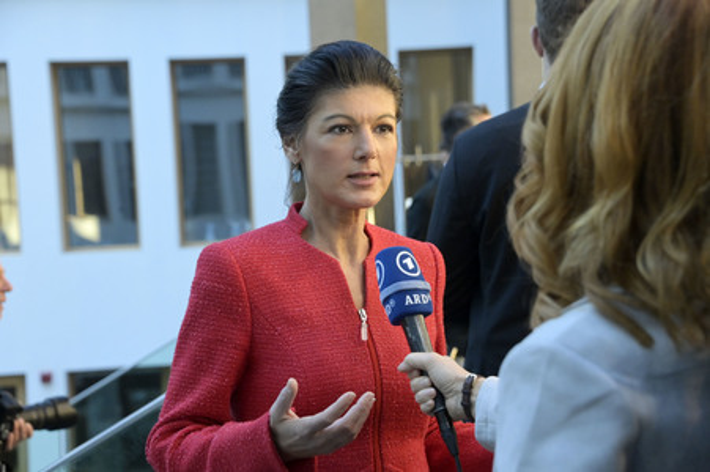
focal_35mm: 78
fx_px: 1537
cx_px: 355
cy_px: 236
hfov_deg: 26.0
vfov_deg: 17.5
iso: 8000
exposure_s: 1/320
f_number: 5.6
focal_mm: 78
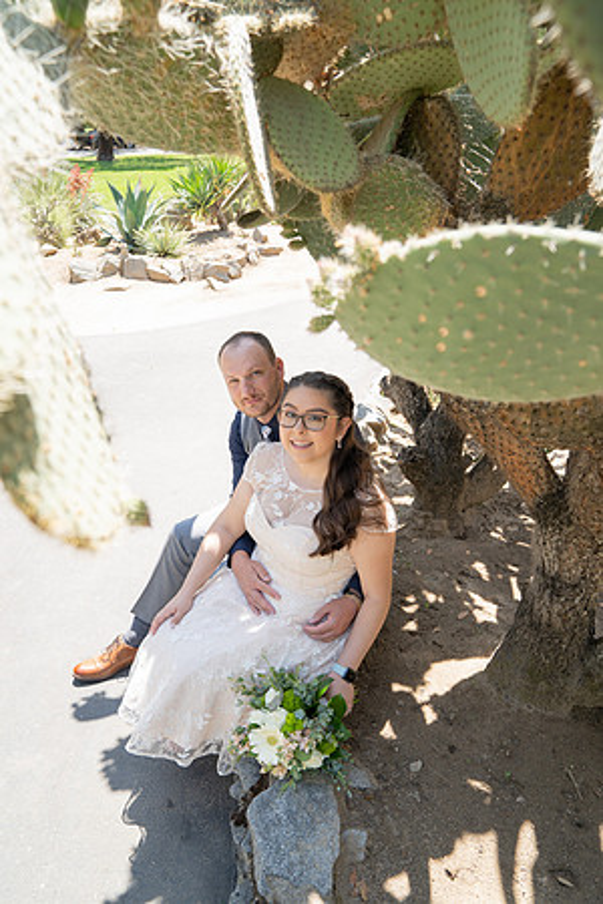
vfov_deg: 69.4
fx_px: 653
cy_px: 452
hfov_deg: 49.6
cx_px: 302
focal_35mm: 26
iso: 250
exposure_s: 1/320
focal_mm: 26
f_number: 4.5
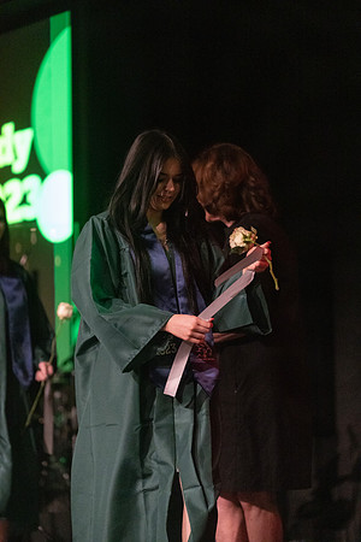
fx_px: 1639
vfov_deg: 18.8
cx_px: 180
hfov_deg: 12.6
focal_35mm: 109
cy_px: 271
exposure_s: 1/1000
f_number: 2.8
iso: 16000
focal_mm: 109
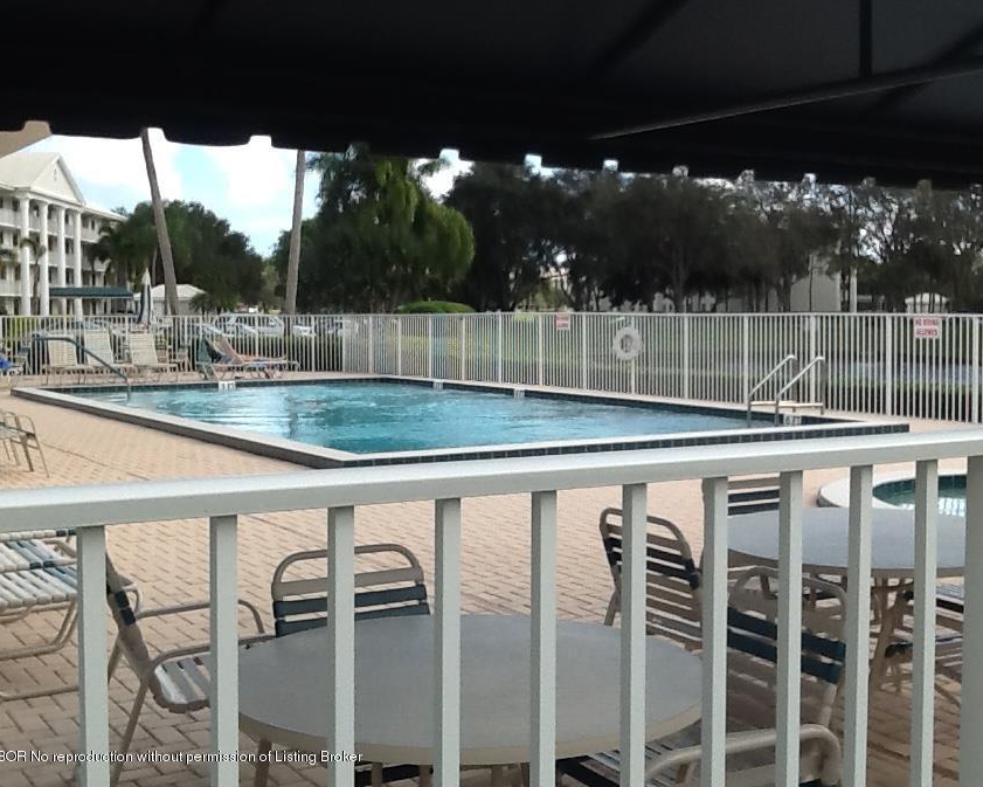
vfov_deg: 30.8
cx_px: 512
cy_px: 367
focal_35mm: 49
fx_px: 1426
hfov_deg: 38.0
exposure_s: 1/835
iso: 40
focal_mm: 2.03
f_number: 2.4
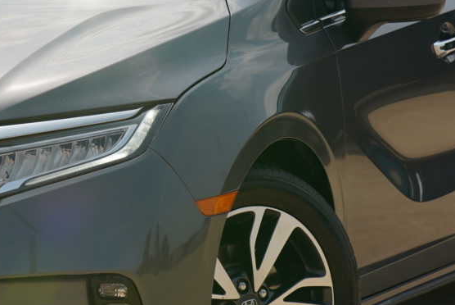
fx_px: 3125
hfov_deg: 8.3
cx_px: 74
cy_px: 100
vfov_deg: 5.6
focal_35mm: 247
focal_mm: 85
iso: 100
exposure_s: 1/800
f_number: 4.5
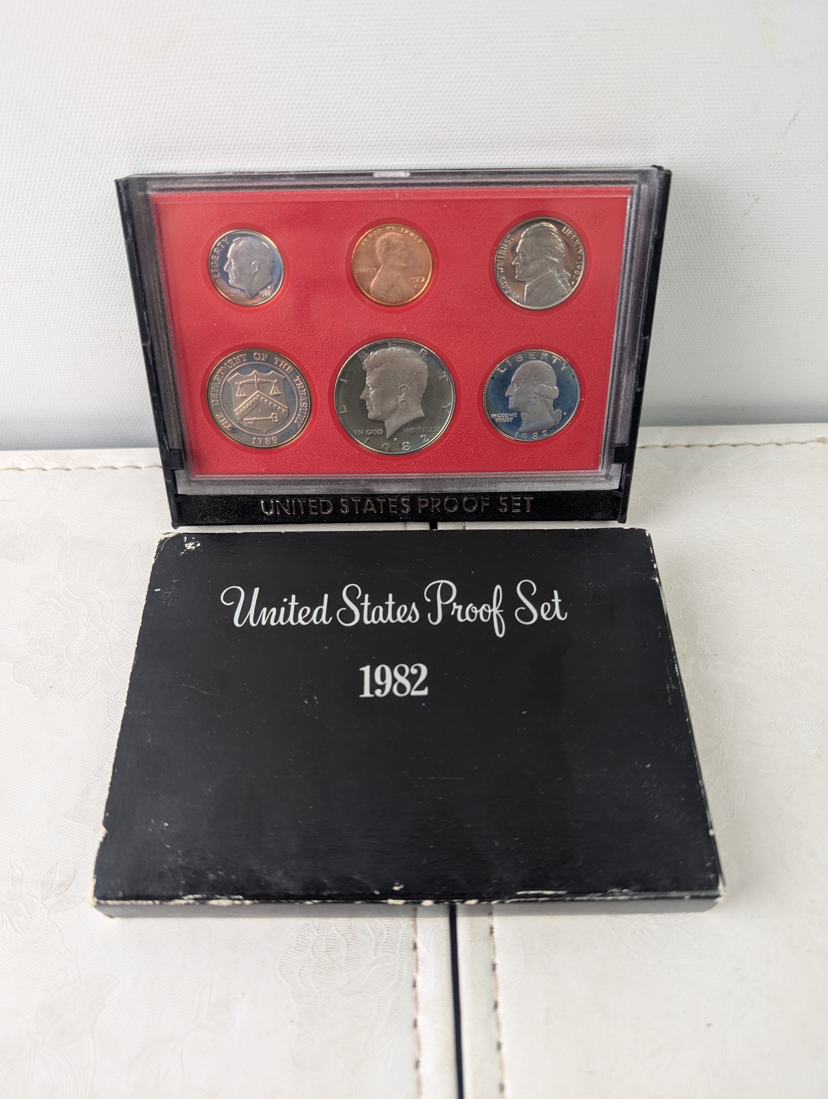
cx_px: 414
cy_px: 550
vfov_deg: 71.5
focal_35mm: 24
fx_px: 764
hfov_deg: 56.9
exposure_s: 1/30
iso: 36
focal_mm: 6.9
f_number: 1.68
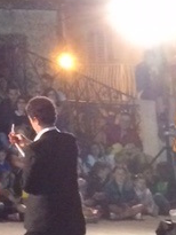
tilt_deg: +11.4
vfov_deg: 10.4
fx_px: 1226
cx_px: -286
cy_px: -162
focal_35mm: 181
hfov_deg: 7.5
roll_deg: +1.2
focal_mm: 4.15
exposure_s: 1/20
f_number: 2.2
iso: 320
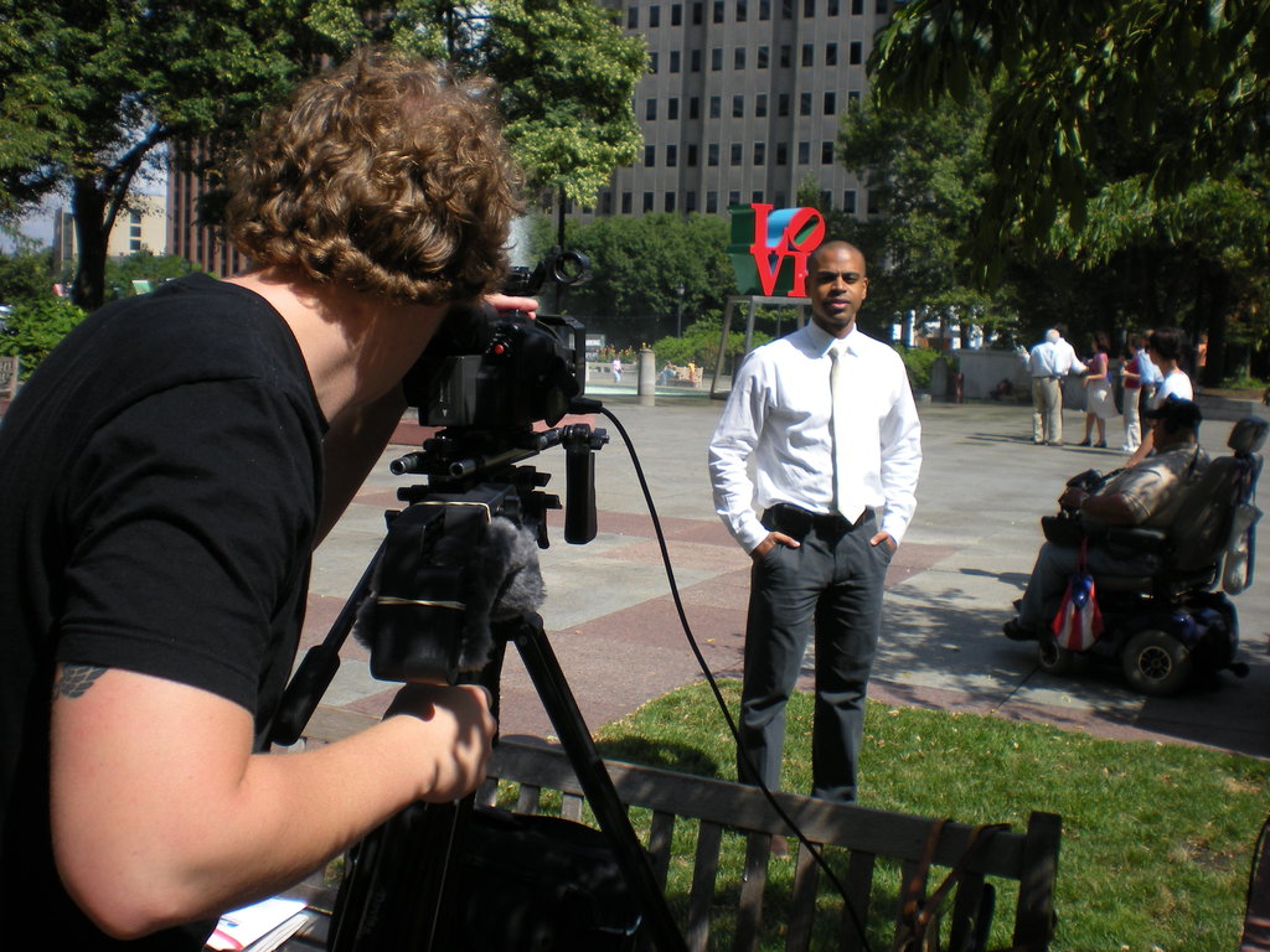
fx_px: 1394
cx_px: 635
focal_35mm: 38
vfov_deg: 37.7
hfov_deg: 49.0
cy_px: 476
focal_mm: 6.3
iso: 64
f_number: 4.6
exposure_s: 1/442
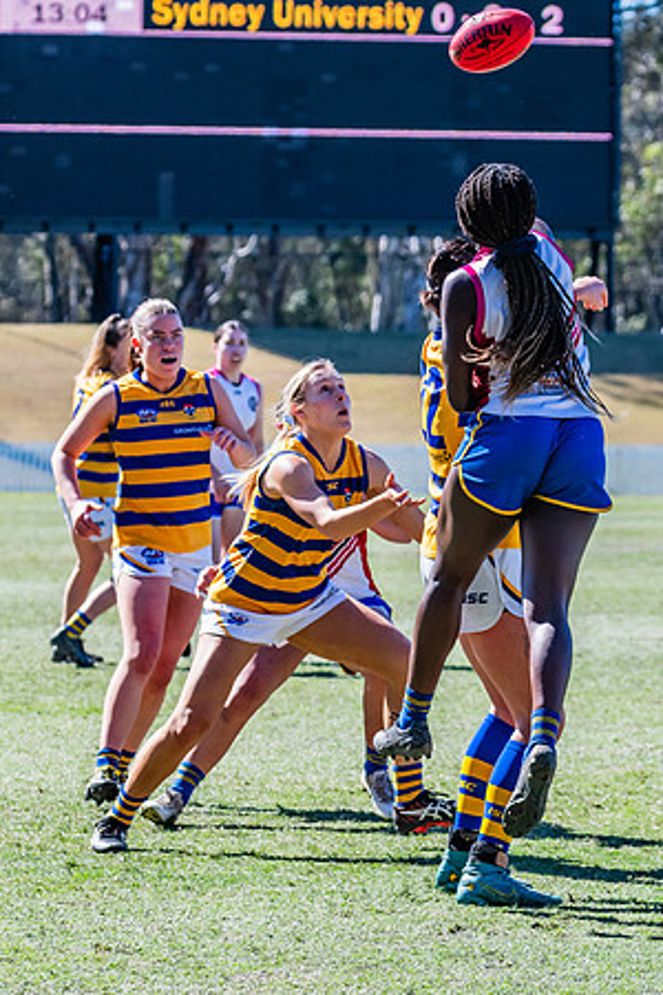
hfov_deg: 5.3
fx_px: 7193
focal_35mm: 260
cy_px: 489
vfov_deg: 7.9
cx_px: 589
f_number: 6.3
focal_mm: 170
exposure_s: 1/1600
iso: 800
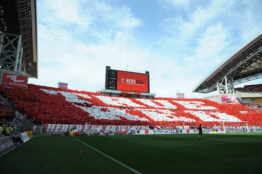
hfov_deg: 73.8
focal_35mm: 24
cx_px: 131
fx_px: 175
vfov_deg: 53.1
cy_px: 87
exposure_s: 1/1600
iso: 800
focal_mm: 24
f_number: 6.3
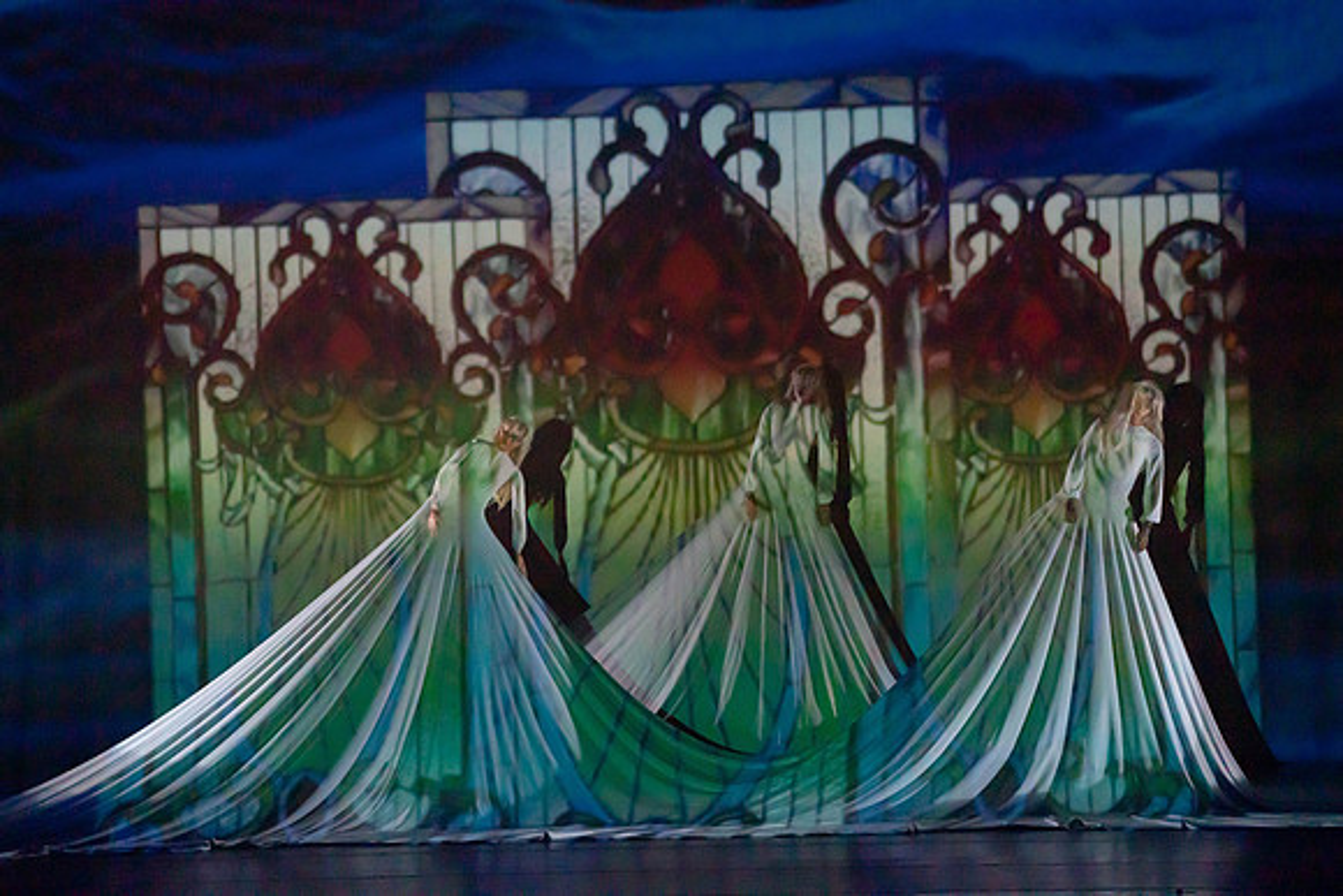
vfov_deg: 7.9
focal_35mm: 173
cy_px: 448
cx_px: 672
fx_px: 6455
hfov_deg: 11.9
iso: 6400
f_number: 5.6
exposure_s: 1/320
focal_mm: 173
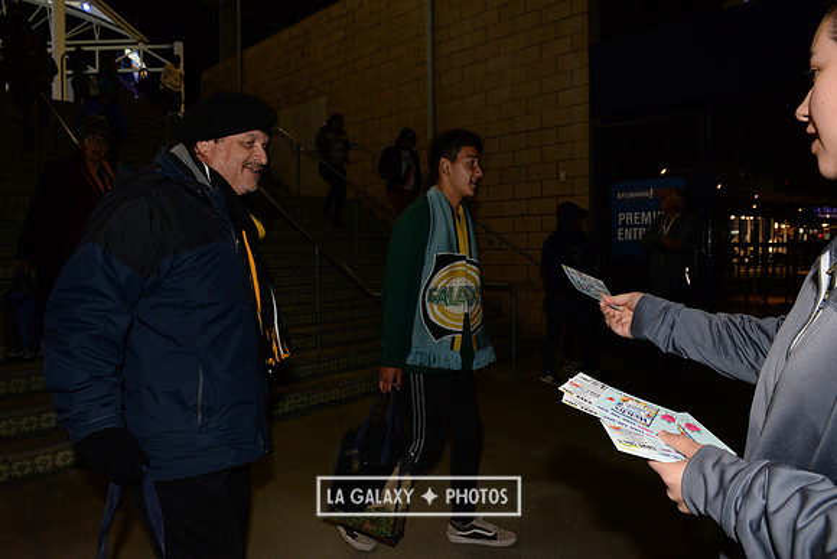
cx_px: 418
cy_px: 280
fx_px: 558
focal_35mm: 24
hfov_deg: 73.7
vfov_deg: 53.2
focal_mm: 24
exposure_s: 1/60
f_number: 10
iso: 3200
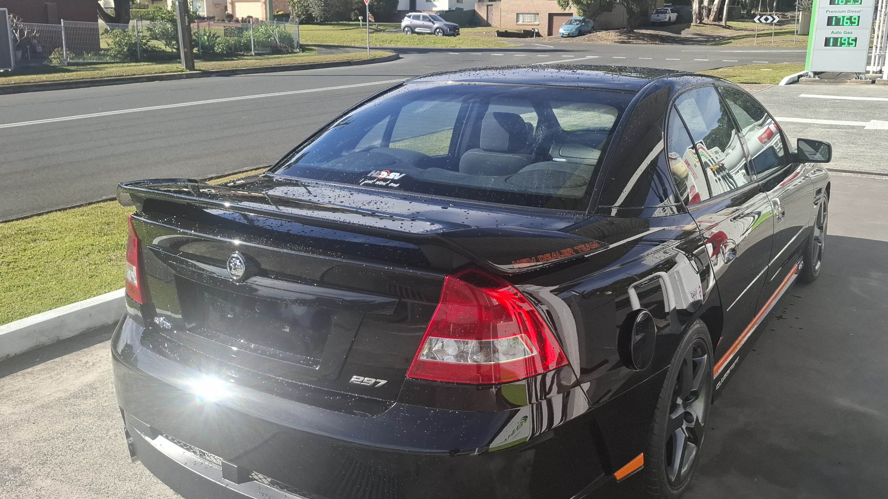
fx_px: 706
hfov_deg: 64.1
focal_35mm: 30
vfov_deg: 38.9
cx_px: 498
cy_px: 233
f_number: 1.8
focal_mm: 5.54
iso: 50
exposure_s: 1/1233
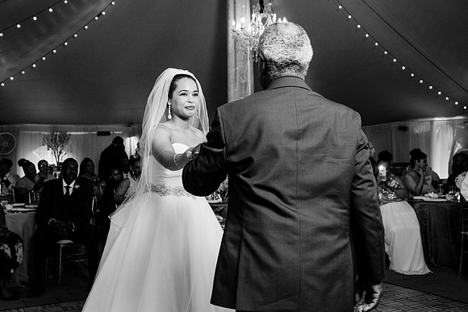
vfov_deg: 29.4
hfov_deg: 42.9
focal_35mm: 46
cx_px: 247
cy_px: 152
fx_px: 595
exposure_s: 1/200
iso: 2000
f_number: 4
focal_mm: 32
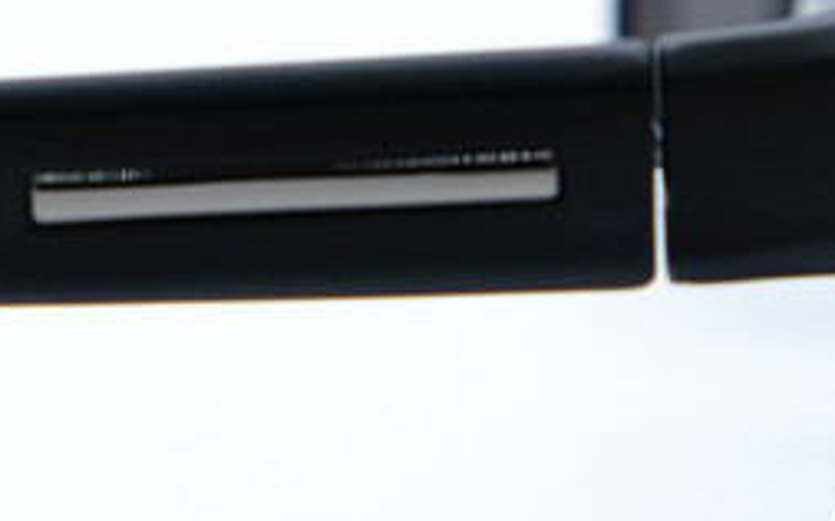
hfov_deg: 7.5
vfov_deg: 4.7
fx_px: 6325
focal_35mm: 278
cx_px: -294
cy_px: 79
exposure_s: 1/250
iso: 320
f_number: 5.6
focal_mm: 46.3
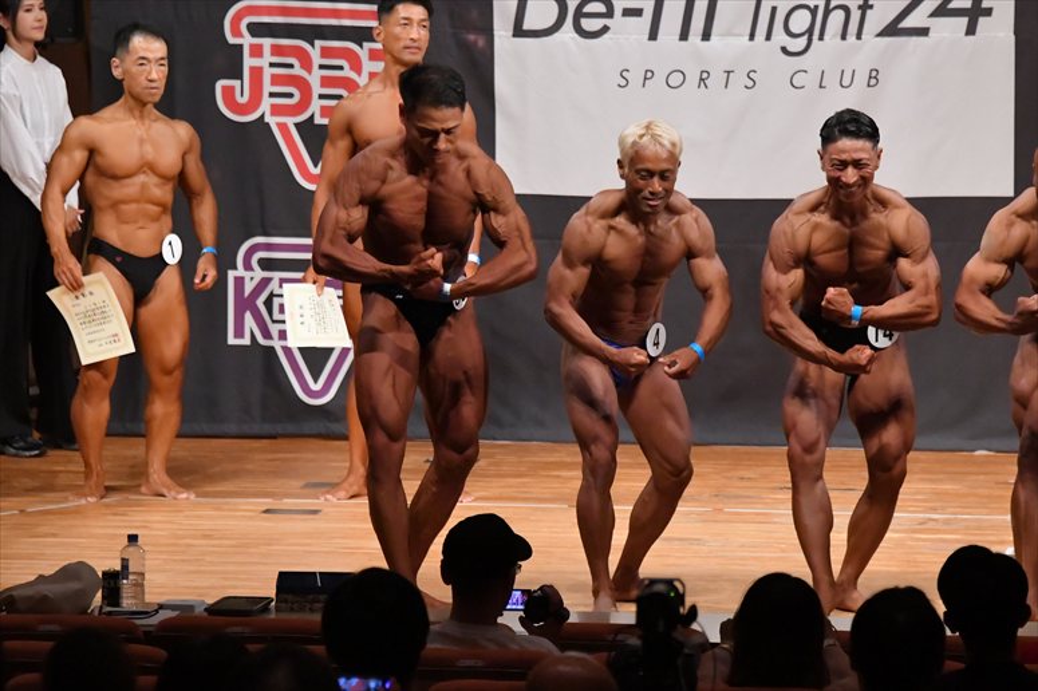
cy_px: 346
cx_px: 519
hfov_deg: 8.6
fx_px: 6917
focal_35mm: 240
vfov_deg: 5.7
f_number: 5.6
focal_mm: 160
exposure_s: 1/400
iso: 9000
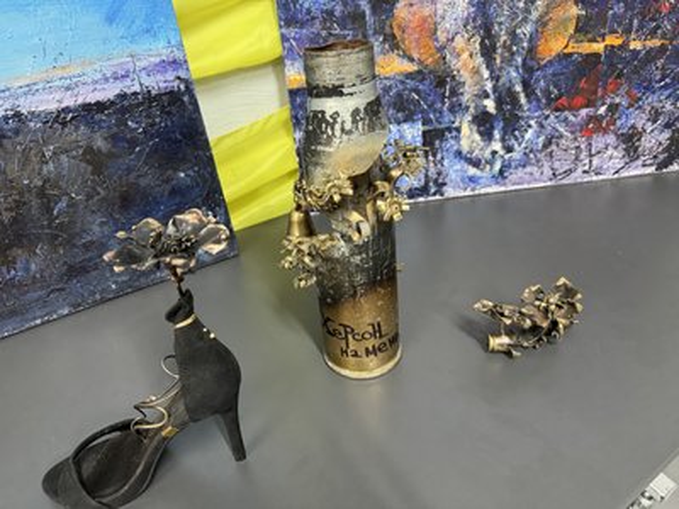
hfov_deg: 71.6
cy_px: 254
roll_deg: +4.4
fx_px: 471
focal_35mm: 24
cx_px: 340
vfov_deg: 56.8
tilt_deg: -31.9
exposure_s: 1/50
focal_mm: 6.76
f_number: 1.78
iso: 320
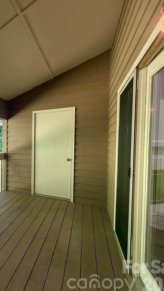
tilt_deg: -1.9
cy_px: 148
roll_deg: +0.6
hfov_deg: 42.4
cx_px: -16
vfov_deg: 83.8
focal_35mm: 21
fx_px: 162
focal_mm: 2.22
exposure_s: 1/120
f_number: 2.2
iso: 200
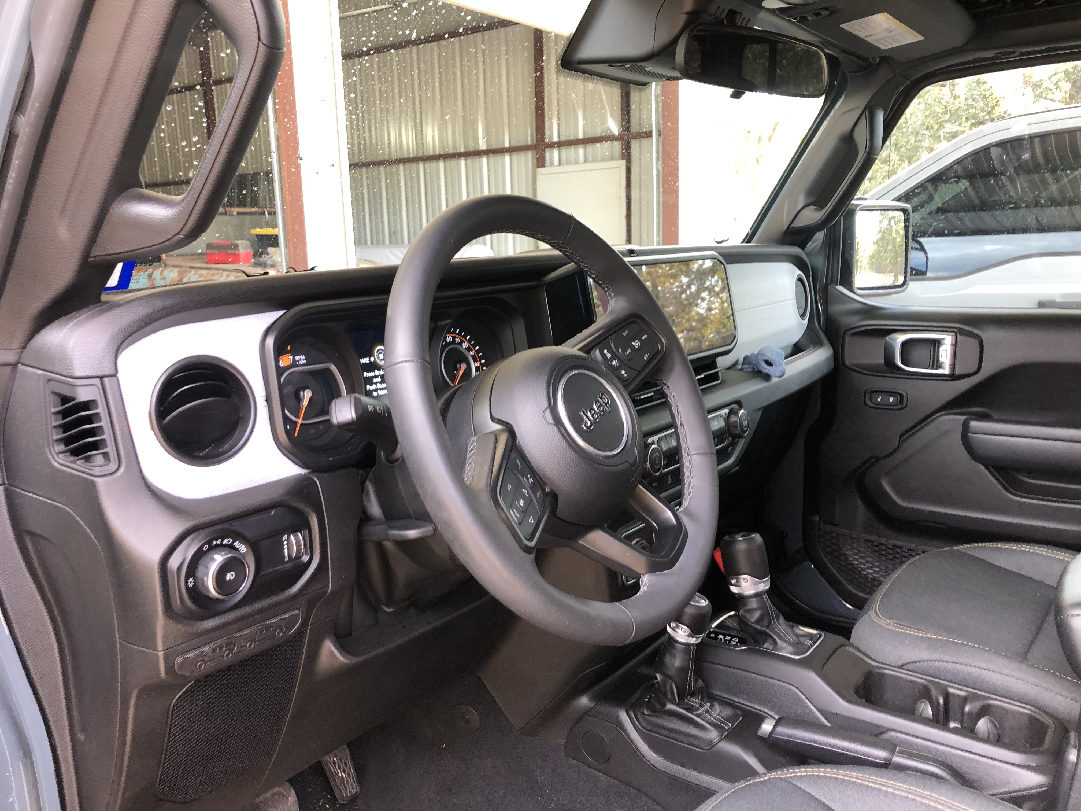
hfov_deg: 63.4
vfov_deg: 49.7
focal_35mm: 28
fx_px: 874
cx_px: 540
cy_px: 406
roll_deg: +2.5
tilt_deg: -10.2
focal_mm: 3.99
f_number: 1.8
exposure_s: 1/24
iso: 40
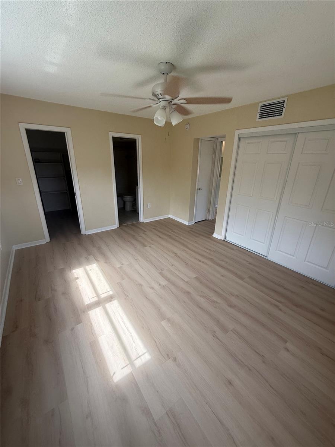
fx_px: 181
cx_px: 168
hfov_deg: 85.7
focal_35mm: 14
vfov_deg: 102.1
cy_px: 224
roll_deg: -1.1
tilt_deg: -18.4
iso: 64
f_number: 2.2
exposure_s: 1/119
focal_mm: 2.22
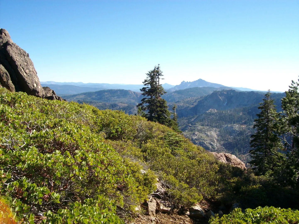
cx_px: 150
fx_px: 311
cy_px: 112
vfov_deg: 39.6
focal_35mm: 36
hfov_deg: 51.4
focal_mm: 6
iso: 80
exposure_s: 1/273
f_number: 4.8
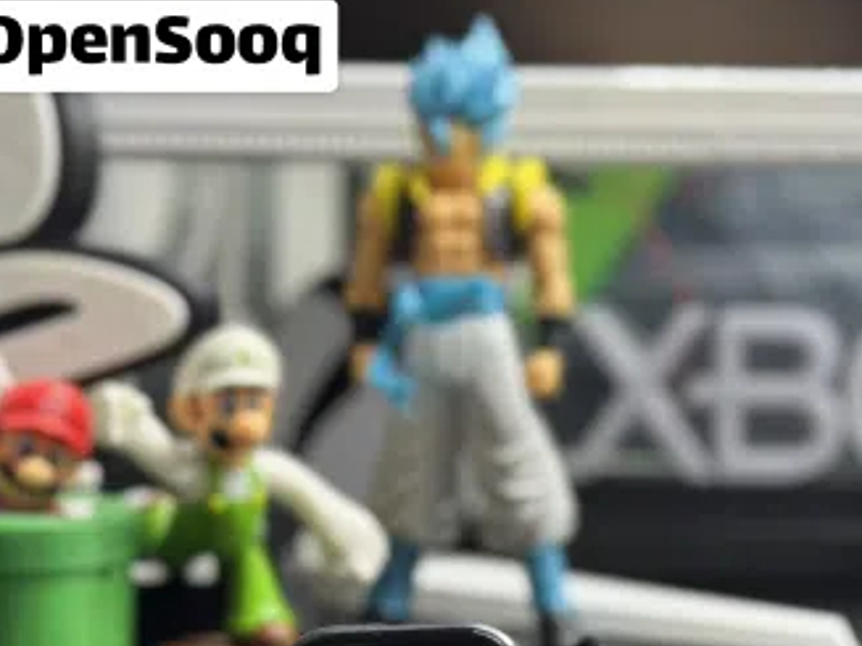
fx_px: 2340
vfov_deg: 15.7
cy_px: 472
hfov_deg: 20.5
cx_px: 735
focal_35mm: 94
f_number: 1.78
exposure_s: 1/50
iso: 50
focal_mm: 6.76
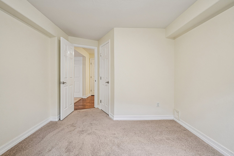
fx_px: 97
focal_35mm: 15
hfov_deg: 100.4
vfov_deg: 77.3
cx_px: 117
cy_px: 78
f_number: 8
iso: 400
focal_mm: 10
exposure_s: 1/6
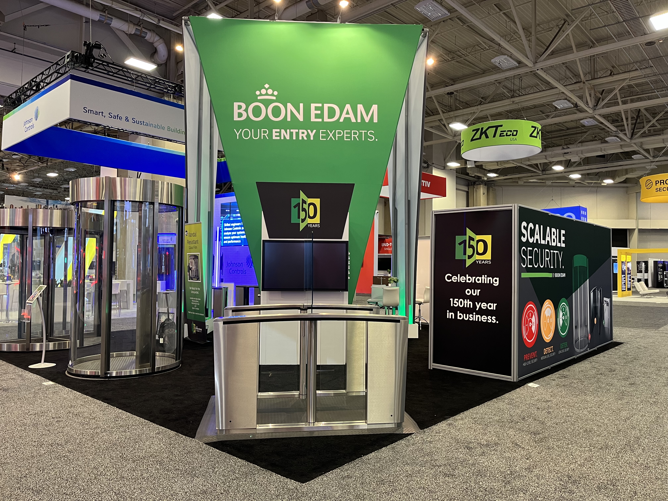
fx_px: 502
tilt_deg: +1.7
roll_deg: -0.5
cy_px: 250
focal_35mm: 26
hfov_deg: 67.3
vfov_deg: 53.1
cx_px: 334
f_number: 1.6
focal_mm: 5.1
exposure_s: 1/60
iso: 160
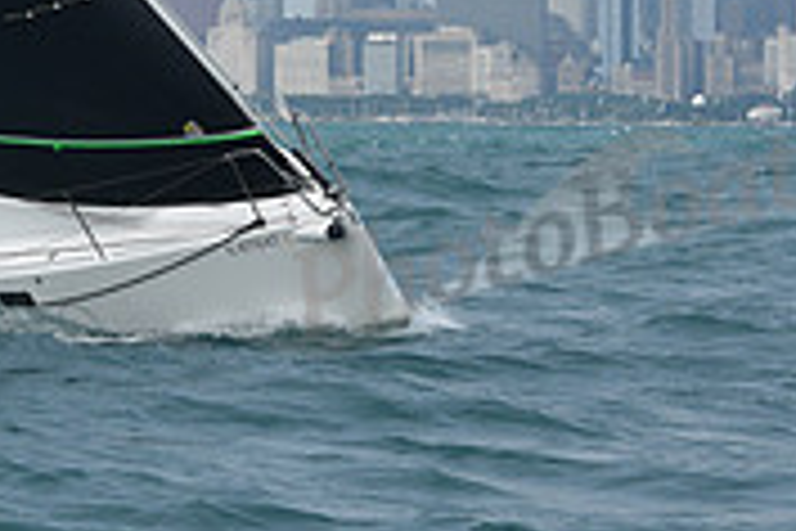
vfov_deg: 6.0
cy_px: 52
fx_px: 5085
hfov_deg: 8.9
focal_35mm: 230
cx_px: 63
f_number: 10
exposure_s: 1/800
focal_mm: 70
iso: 250
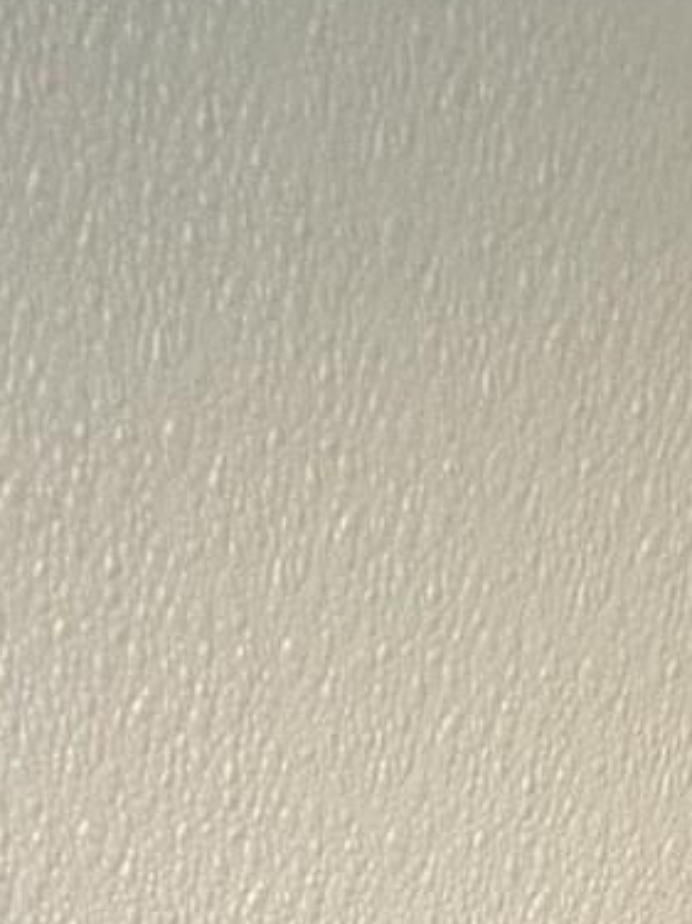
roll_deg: -3.5
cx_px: 1448
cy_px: 2765
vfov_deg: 11.6
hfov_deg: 14.0
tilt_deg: -1.7
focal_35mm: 86
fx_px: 2294
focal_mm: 2.22
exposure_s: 1/121
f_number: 2.2
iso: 200
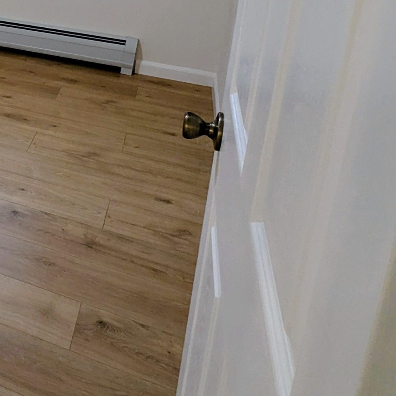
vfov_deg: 34.3
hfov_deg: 31.0
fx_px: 569
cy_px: -16
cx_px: -103
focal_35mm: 44
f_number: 2.2
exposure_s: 1/60
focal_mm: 2.35
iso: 94
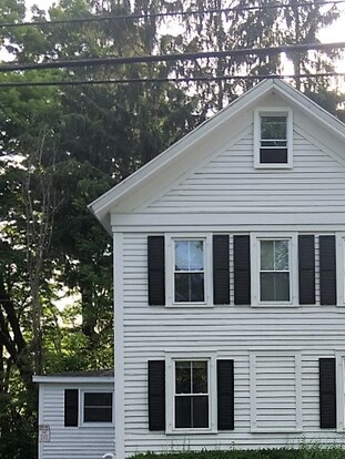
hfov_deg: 25.5
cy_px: 439
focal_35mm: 56
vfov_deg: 32.1
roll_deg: +0.5
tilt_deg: +4.1
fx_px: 743
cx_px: 298
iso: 25
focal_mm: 4.15
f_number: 2.2
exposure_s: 1/296
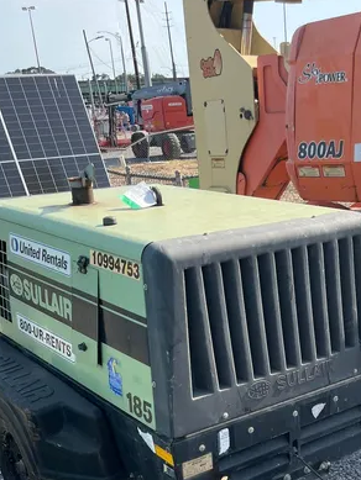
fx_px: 681
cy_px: 430
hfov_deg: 29.1
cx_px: 284
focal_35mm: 49
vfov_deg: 36.5
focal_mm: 5.1
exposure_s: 1/928
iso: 50
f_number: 1.6
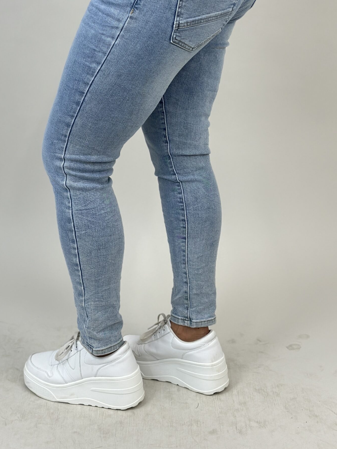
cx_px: 139
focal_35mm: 69
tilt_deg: -17.5
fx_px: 896
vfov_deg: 28.0
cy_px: 161
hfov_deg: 21.3
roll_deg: -0.2
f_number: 1.78
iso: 64
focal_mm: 6.86
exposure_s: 1/100
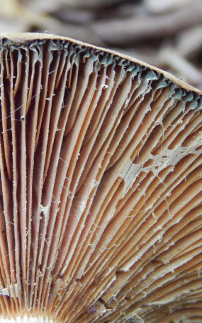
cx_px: 34
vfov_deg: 8.0
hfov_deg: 5.0
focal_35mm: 262
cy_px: 161
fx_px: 2308
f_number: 5.3
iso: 560
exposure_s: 1/15
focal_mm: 32.8
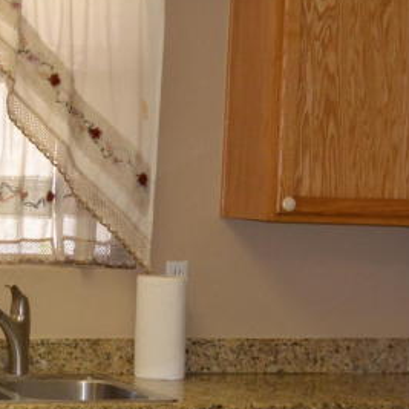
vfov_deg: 13.2
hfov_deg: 12.9
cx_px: -60
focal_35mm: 132
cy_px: 322
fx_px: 1765
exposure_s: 1/60
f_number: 4
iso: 450
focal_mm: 24
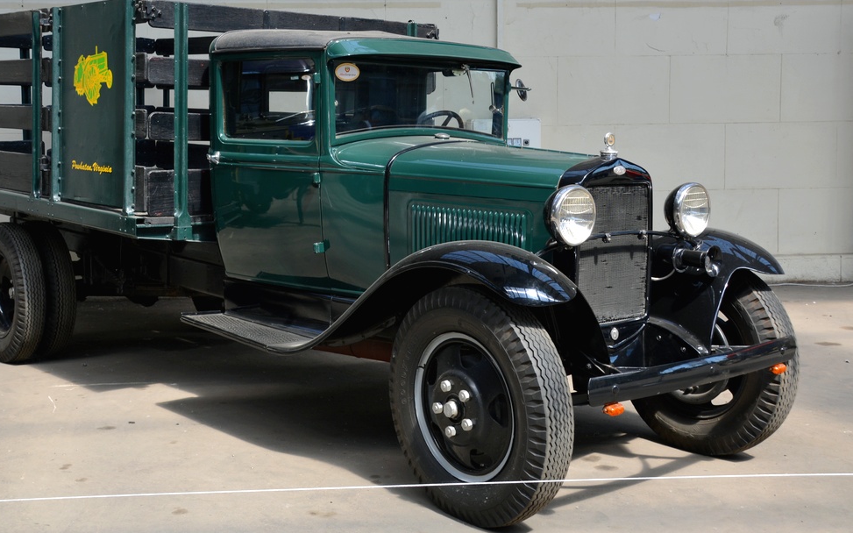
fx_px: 1139
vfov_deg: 26.3
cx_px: 376
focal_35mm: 49
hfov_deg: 41.0
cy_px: 203
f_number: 6.3
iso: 200
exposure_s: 1/160
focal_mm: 26
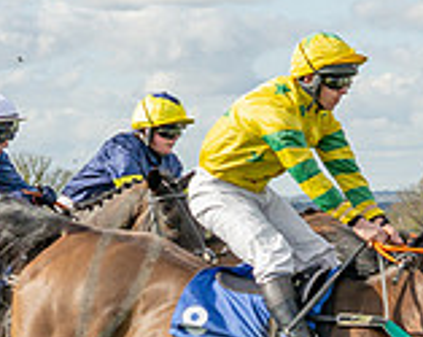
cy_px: 296
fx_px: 3086
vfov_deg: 6.2
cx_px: 172
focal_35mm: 247
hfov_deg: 7.8
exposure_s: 1/1250
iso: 200
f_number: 4
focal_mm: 35
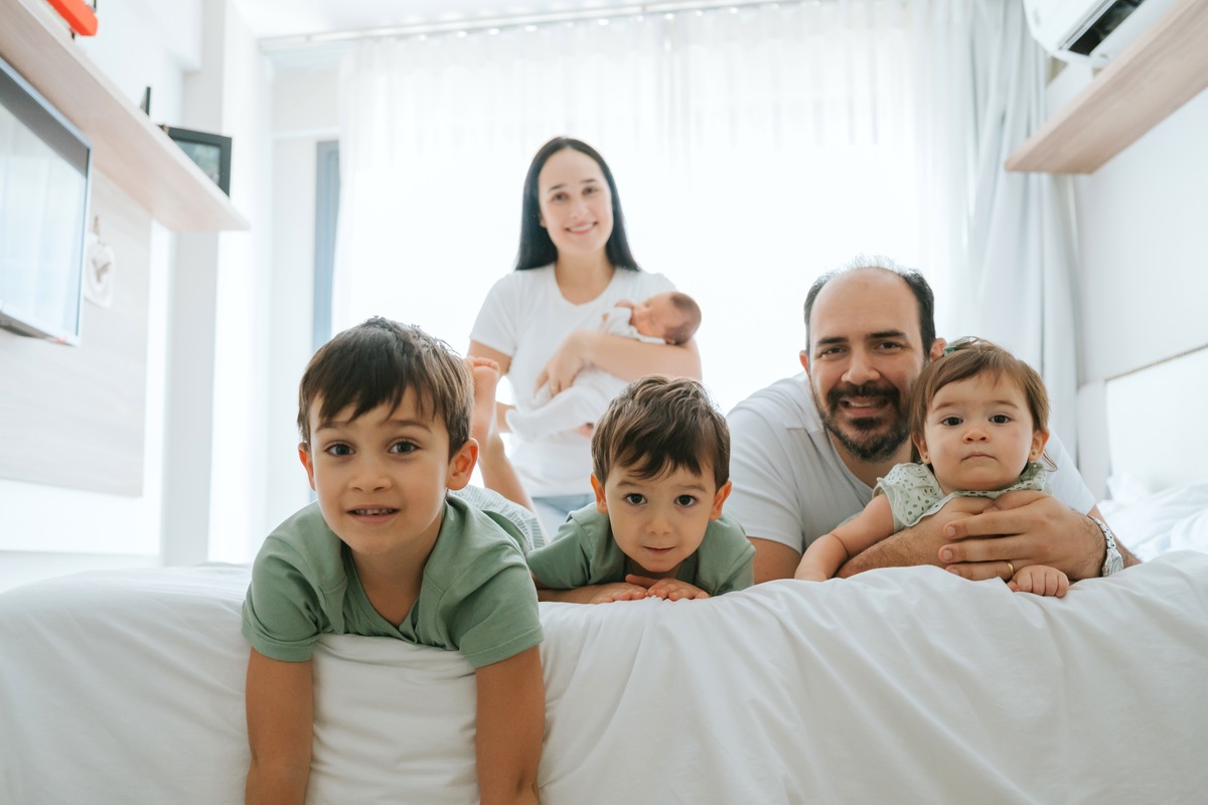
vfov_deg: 37.9
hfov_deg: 54.4
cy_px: 402
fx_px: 1174
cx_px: 604
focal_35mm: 35
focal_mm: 35
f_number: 3.5
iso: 2500
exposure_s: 1/160
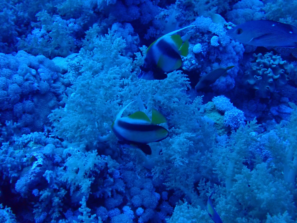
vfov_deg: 23.7
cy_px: 112
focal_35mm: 62
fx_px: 532
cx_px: 148
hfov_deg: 31.2
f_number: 5
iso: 1000
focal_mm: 11.09
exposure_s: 1/125
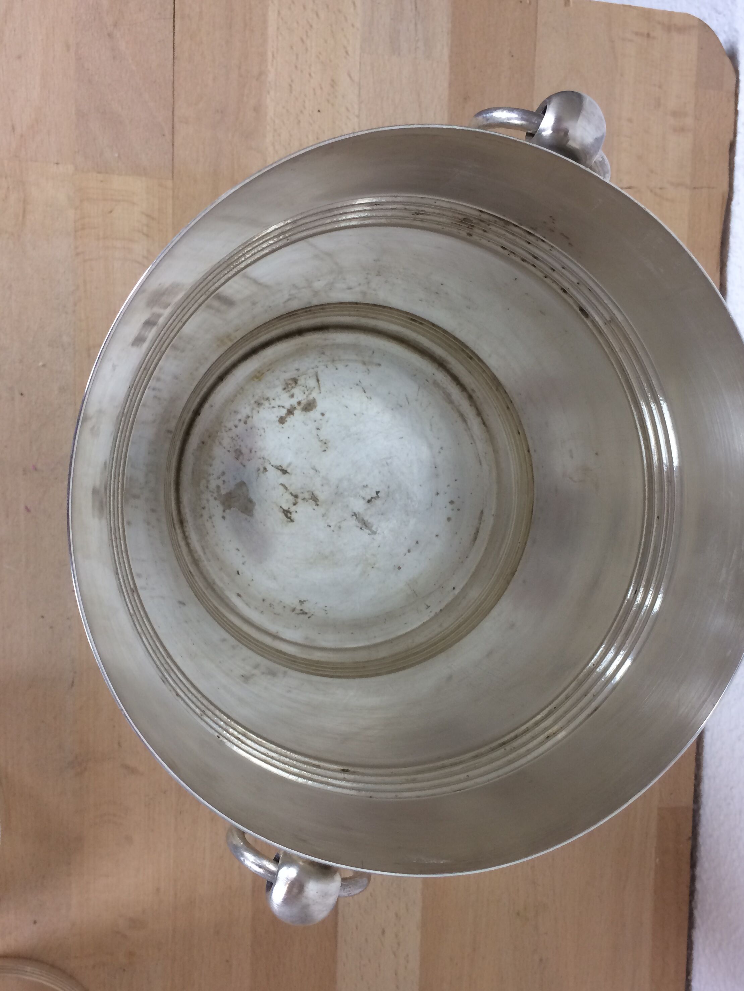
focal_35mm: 32
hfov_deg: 44.1
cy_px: 536
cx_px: 400
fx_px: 917
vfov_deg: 56.7
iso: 50
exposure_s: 1/33
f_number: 2.2
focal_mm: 4.15
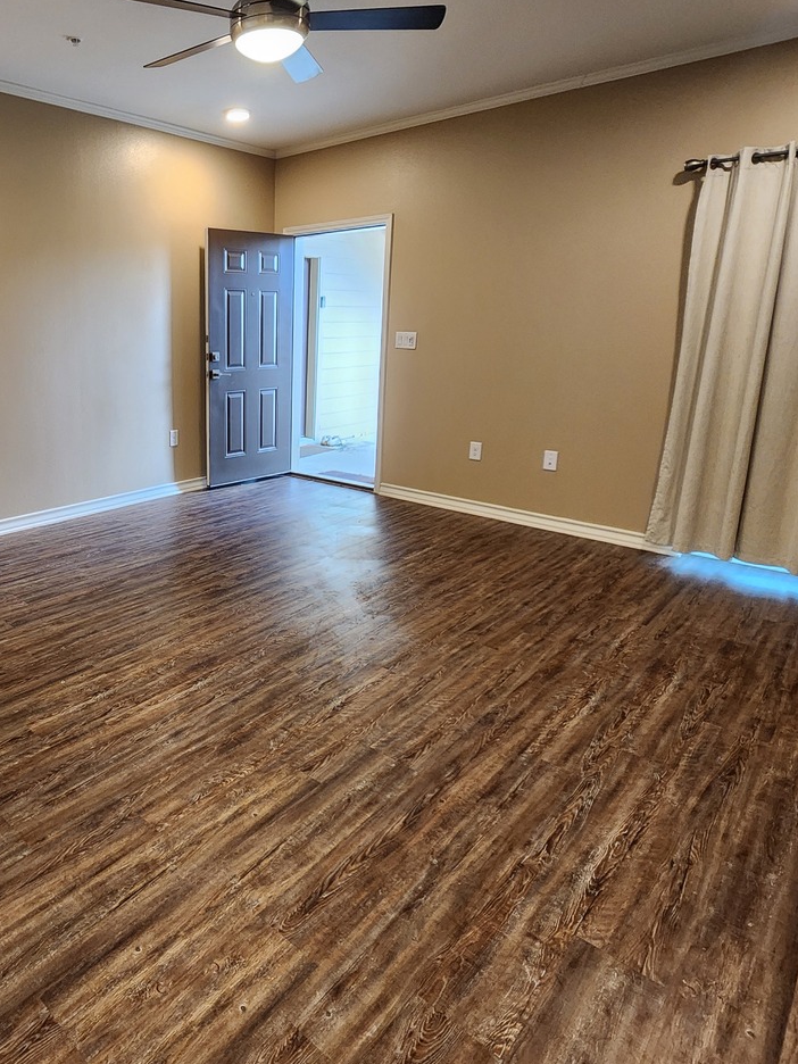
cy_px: 477
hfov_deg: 62.1
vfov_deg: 81.5
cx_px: 196
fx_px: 615
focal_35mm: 20
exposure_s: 1/60
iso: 400
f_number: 2.2
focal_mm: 2.2
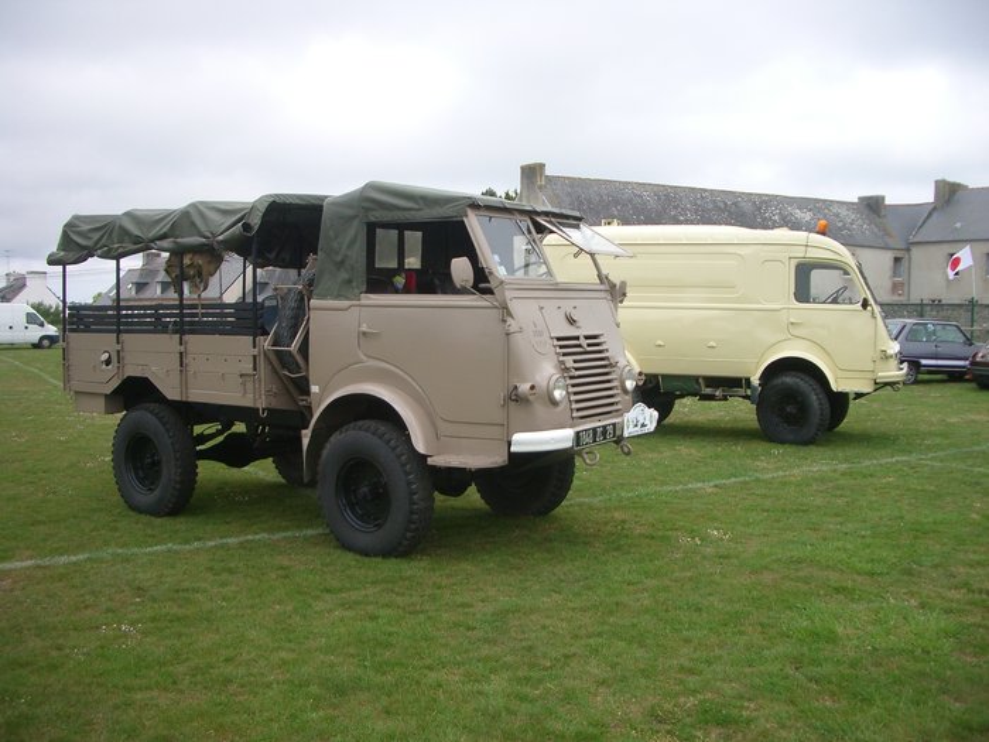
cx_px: 494
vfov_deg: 40.7
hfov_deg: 52.6
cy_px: 371
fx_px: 1000
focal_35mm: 35
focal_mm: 5.8
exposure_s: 1/400
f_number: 2.6
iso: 80
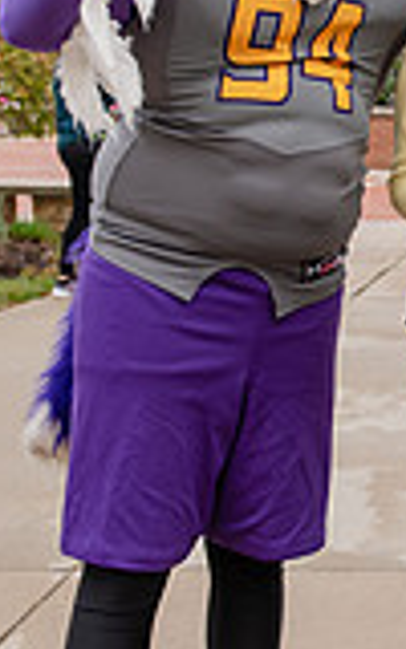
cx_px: 536
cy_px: 172
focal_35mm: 107
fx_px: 1894
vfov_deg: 19.3
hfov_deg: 11.9
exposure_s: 1/320
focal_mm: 29
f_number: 4
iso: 400
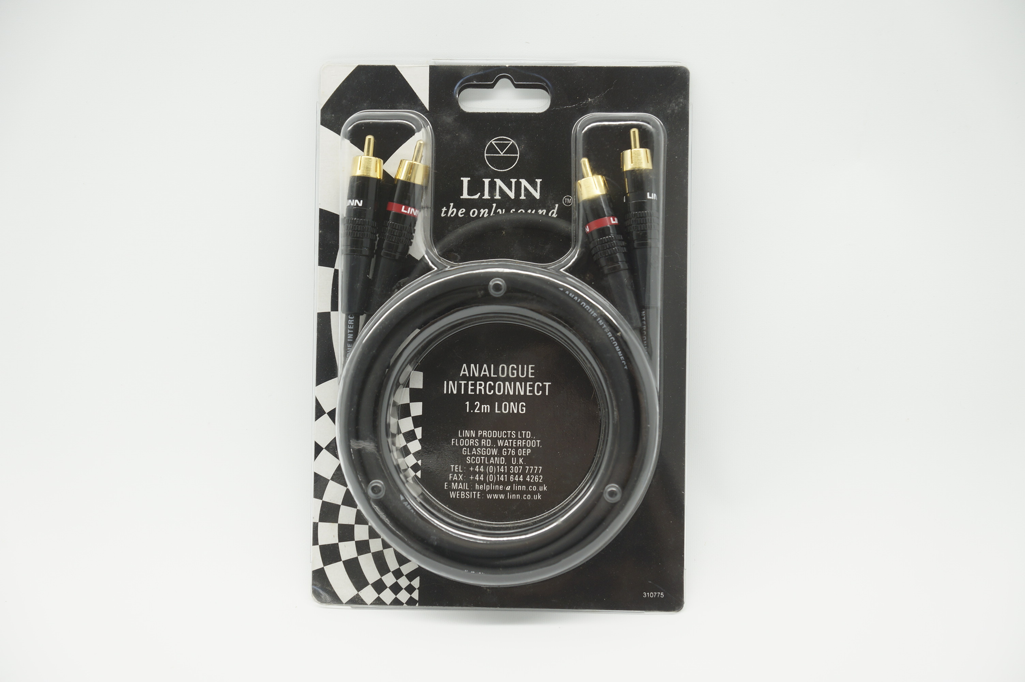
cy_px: 341
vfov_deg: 20.1
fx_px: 1920
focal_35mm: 68
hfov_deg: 29.9
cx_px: 512
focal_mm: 45
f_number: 3.5
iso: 100
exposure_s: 1/100
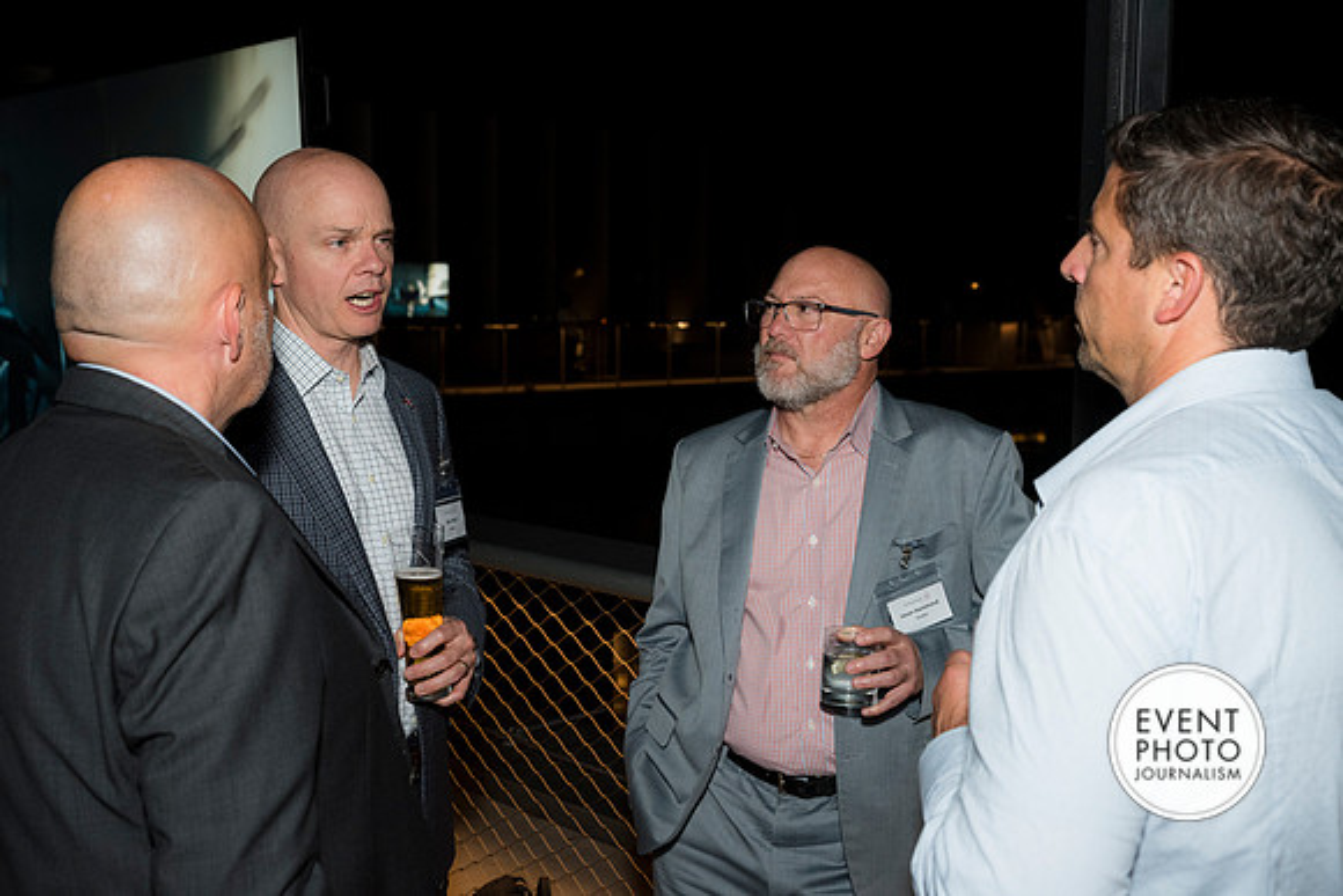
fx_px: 1679
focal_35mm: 45
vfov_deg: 29.9
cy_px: 448
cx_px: 672
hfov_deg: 43.6
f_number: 5.6
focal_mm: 45
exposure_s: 1/125
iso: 1250
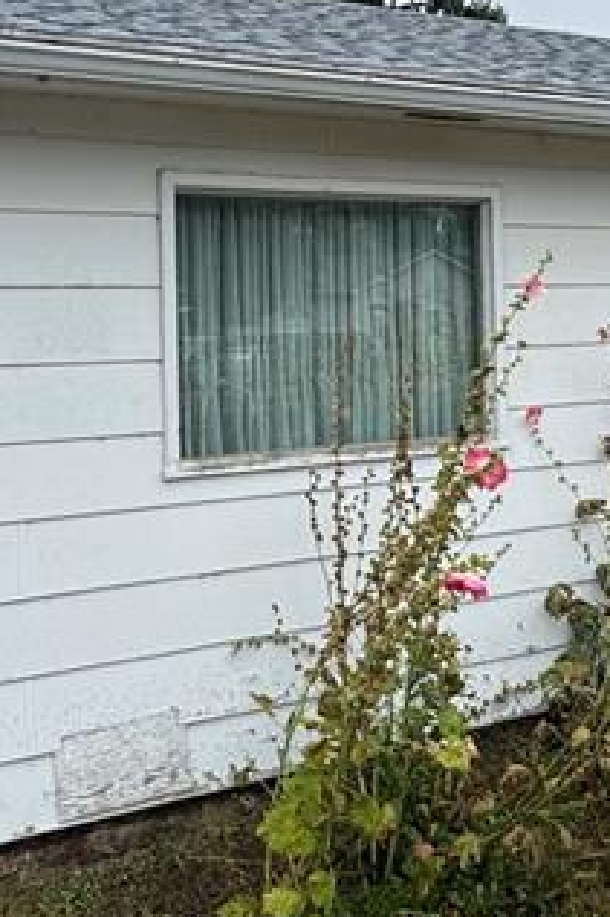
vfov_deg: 41.4
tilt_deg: +3.5
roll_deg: +1.5
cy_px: 312
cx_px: 318
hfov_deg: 28.6
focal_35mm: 47
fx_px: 1196
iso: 40
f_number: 2.2
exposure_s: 1/430
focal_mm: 2.22
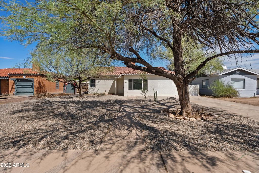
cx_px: 130
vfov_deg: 64.6
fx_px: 137
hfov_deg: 86.9
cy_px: 86
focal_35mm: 19
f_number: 8
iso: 100
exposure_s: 1/200
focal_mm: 19
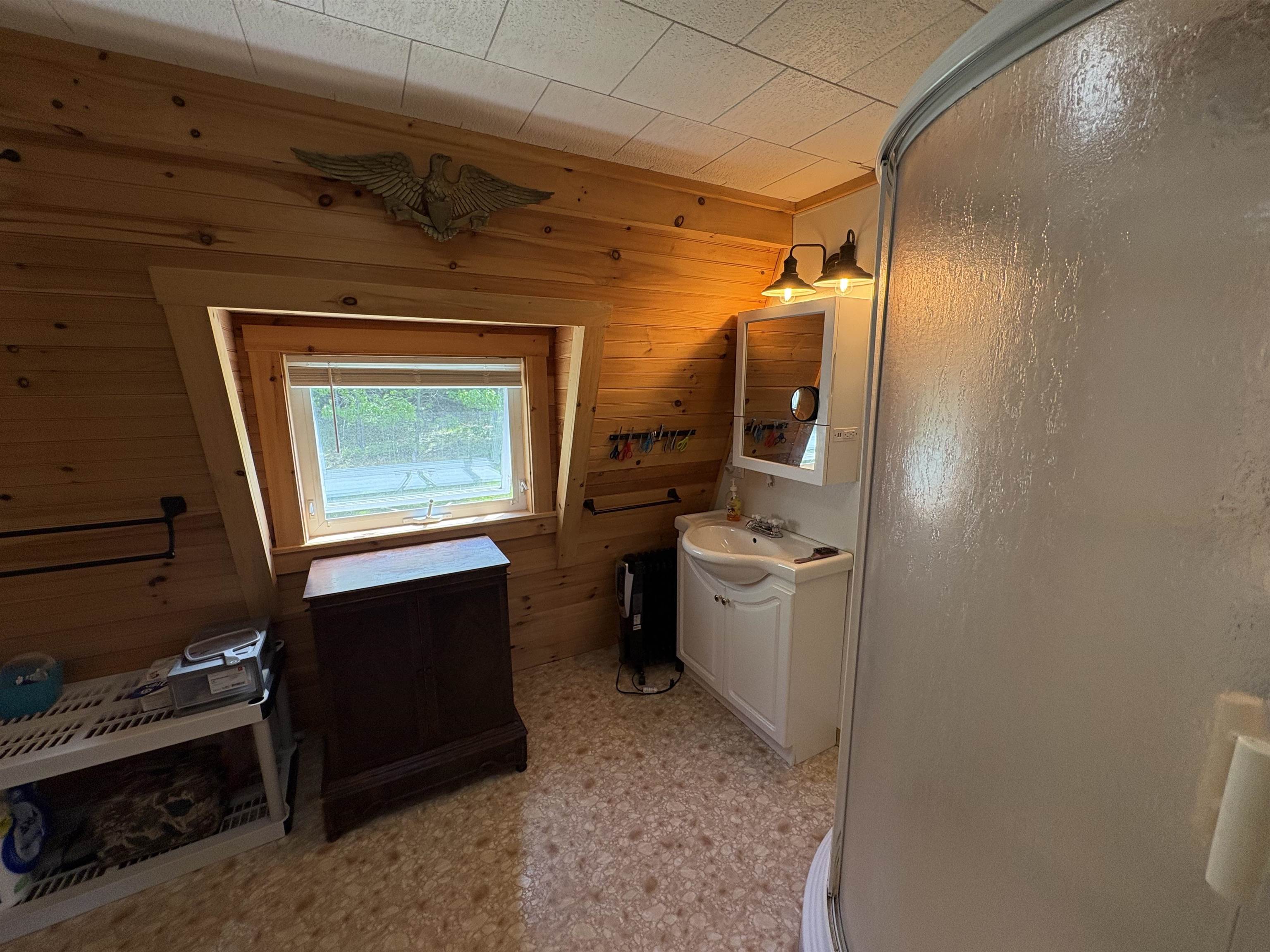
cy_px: 476
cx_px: 635
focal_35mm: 14
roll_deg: +0.7
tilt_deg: -9.5
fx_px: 514
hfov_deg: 102.1
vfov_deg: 85.7
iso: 200
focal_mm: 2.22
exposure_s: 1/120
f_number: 2.2
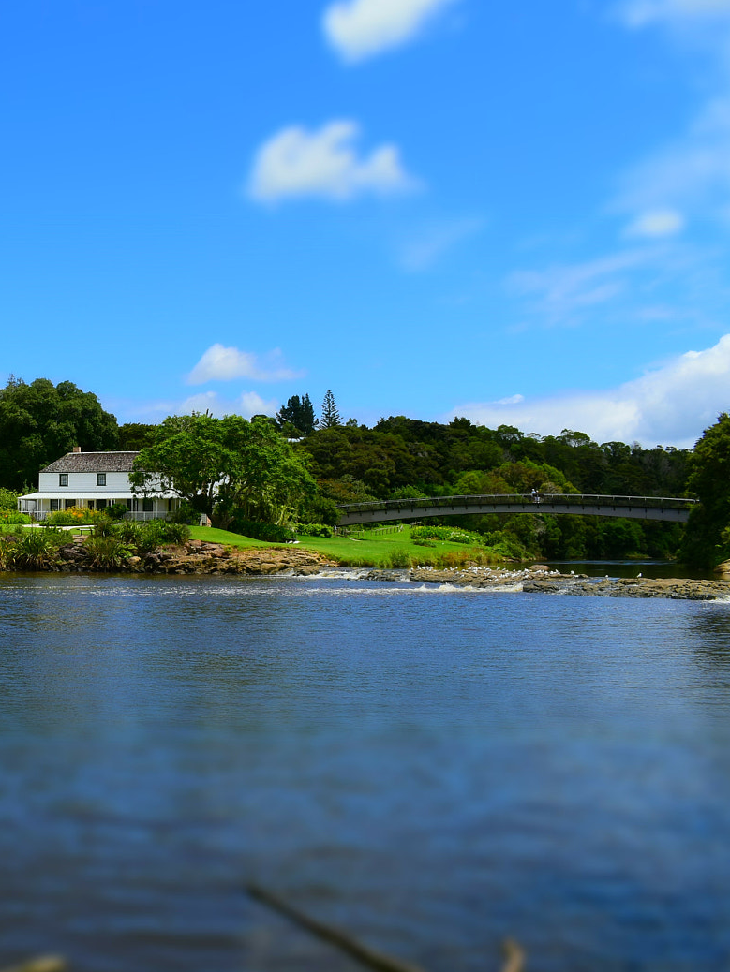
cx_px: 40
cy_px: 490
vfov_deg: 46.8
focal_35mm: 40
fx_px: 1124
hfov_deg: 33.6
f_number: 11
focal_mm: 18
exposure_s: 1/500
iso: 250
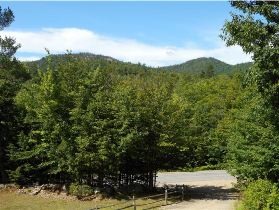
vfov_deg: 32.9
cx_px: 140
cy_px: 105
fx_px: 355
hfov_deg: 42.9
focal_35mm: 44
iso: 80
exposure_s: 1/320
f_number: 4.7
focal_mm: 7.9
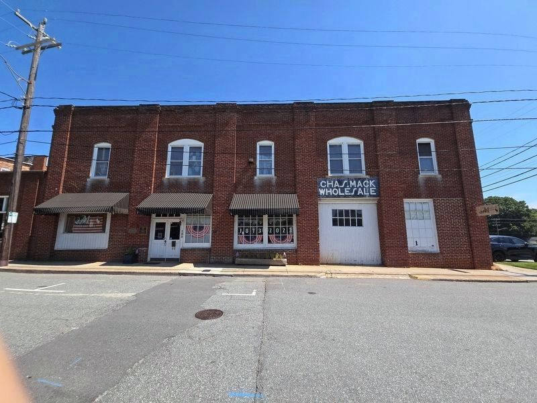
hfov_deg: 106.2
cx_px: 268
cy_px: 202
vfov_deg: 89.9
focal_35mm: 13
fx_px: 202
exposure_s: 1/2000
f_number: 2.2
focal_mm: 2.2
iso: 64
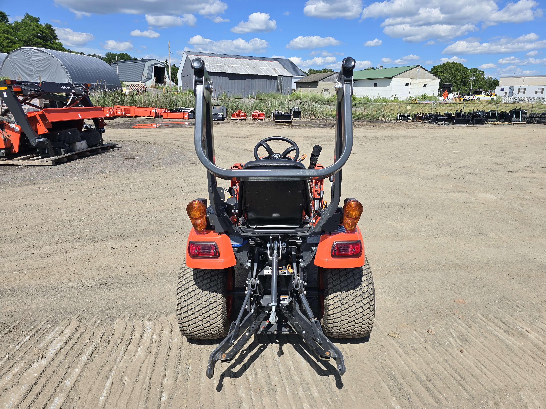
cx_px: 273
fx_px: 363
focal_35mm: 23
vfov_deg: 58.9
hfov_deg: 73.9
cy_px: 204
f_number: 1.7
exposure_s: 1/934
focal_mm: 6.3
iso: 12
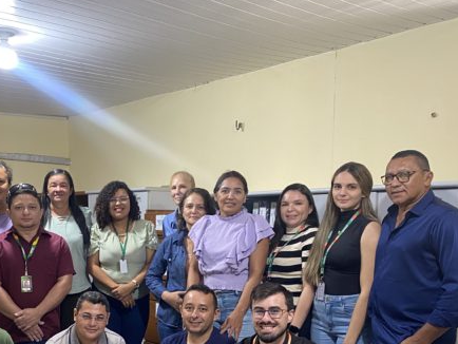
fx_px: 609
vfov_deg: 30.5
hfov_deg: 40.5
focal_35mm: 46
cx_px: 139
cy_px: 293
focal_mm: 4.25
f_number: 1.8
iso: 200
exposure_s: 1/60
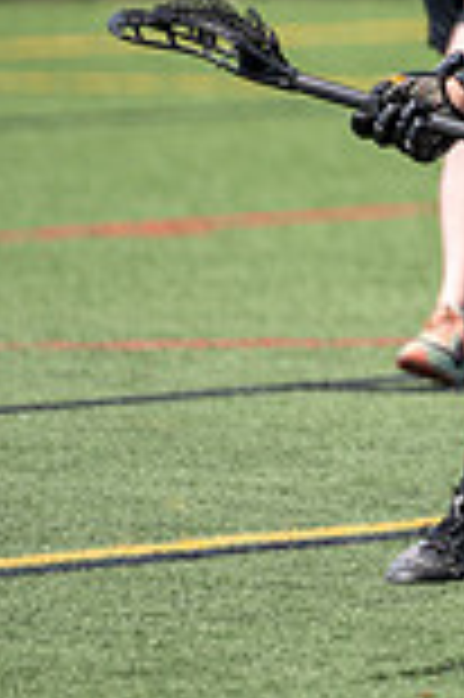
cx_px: 1015
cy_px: 52
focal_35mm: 835
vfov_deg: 2.5
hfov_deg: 1.6
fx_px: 16178
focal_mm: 200
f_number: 2.8
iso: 80
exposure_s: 1/2000
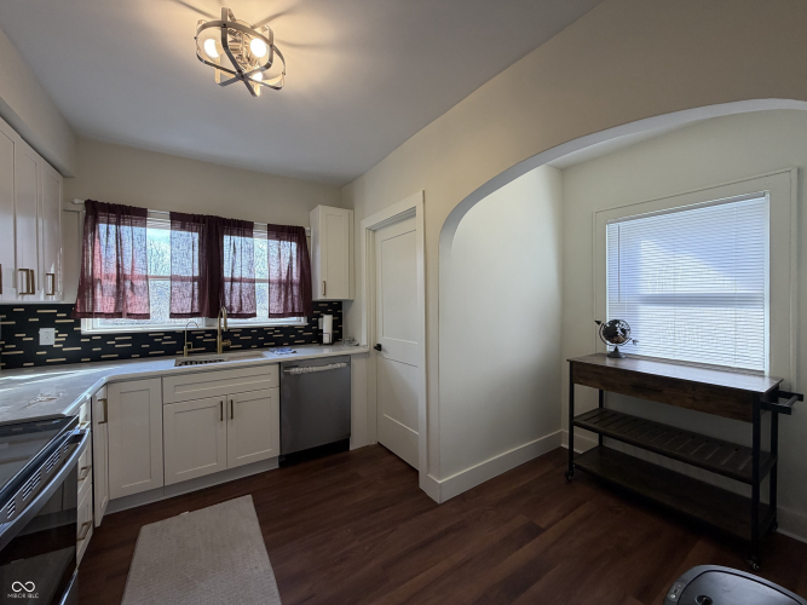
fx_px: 326
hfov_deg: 102.1
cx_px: 404
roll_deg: +0.4
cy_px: 302
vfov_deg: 85.7
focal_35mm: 14
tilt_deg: -1.0
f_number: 2.2
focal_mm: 2.22
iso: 125
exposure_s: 1/120
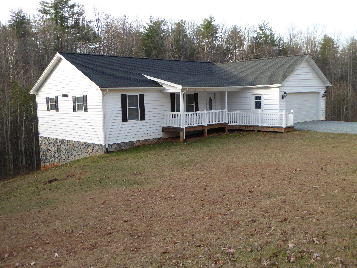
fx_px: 371
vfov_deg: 39.7
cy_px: 134
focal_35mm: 36
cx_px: 178
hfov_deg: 51.4
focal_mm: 6.3
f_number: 3.7
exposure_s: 1/125
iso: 100
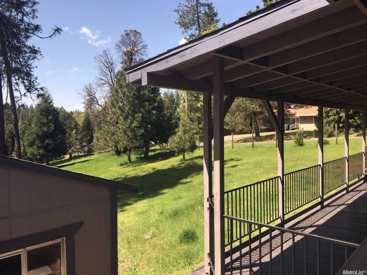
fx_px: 307
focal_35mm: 29
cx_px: 184
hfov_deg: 61.7
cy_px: 138
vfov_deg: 48.2
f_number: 2.2
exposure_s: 1/1236
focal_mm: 4.15
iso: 32
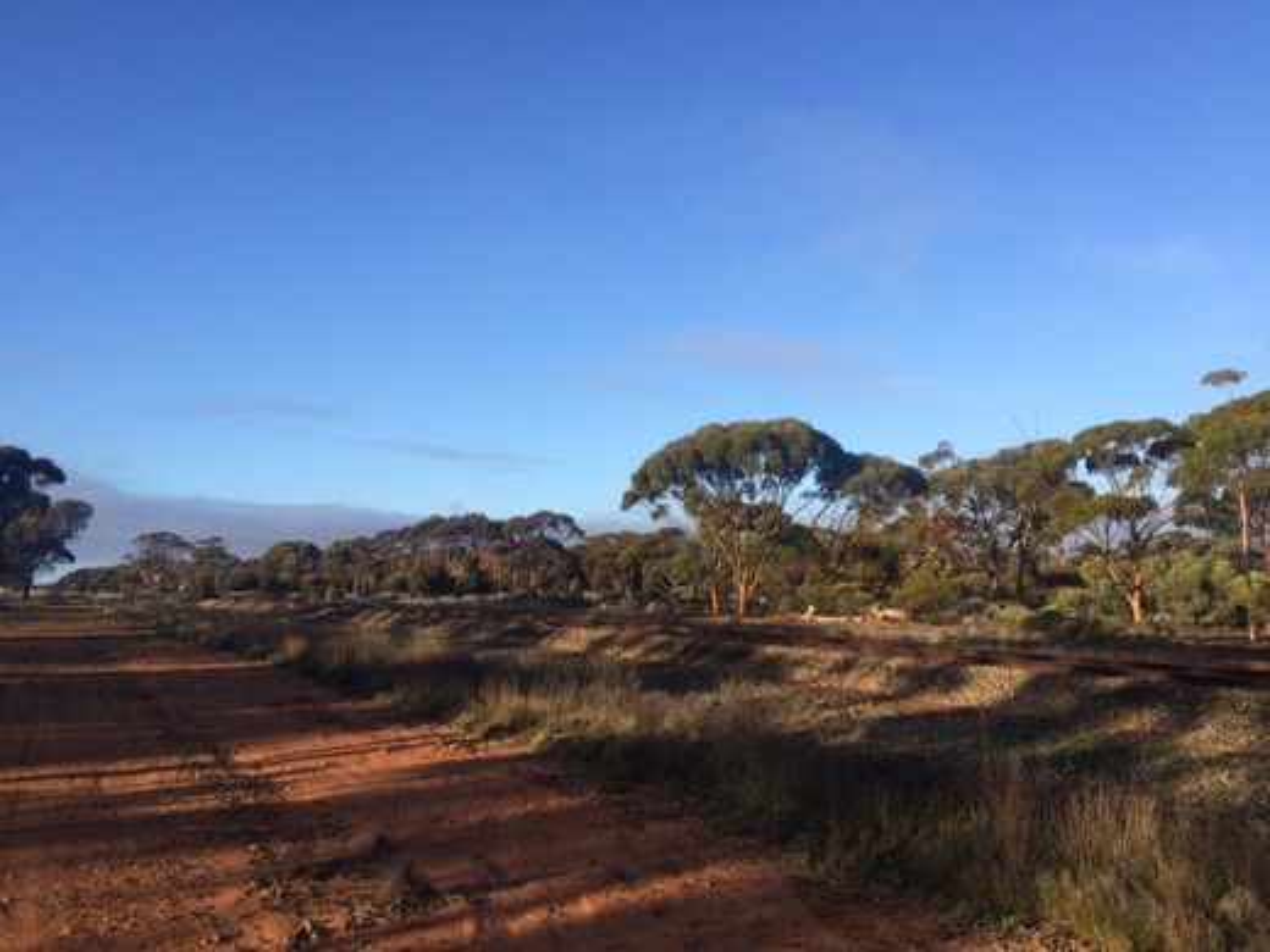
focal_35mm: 29
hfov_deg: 61.7
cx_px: 635
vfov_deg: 48.2
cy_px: 476
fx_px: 1064
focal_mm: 4.15
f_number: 2.2
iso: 32
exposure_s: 1/1172
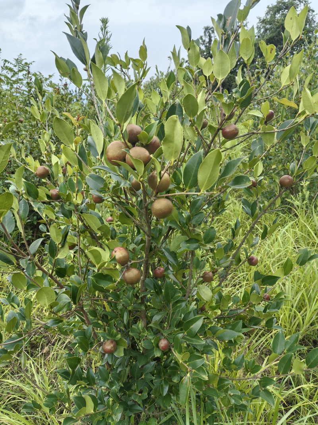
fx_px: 331
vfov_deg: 65.3
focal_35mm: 27
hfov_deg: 51.3
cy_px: 212
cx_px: 159
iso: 50
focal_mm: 5.52
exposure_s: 1/1193
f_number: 1.9
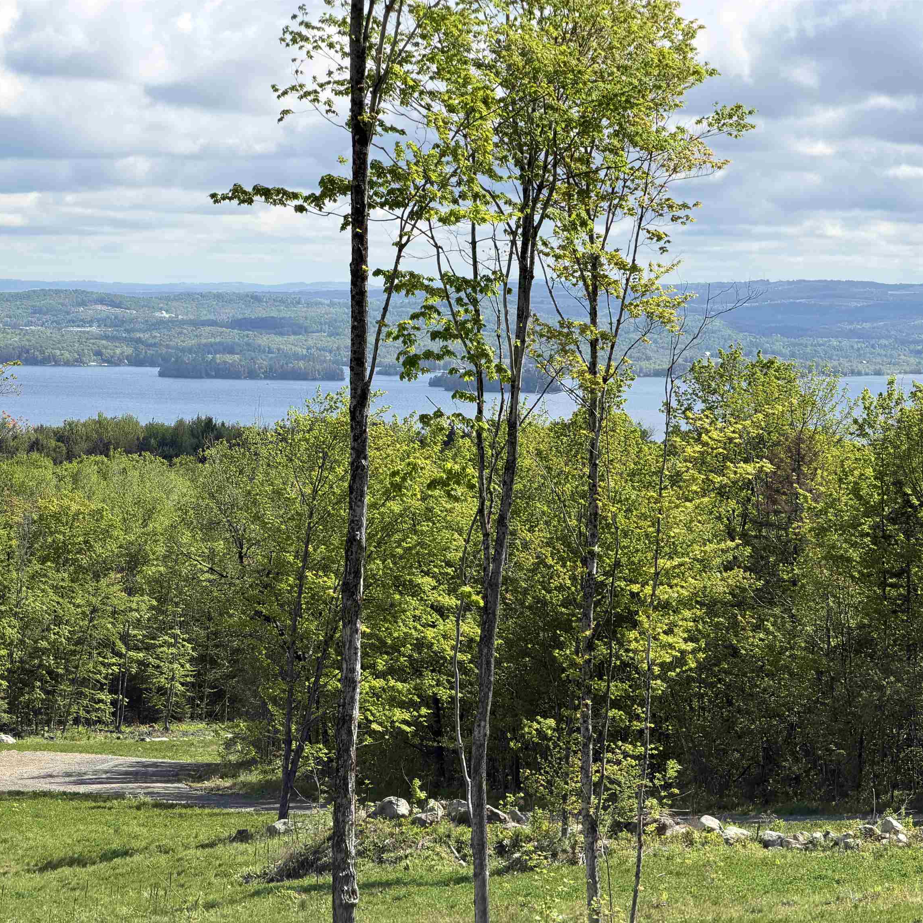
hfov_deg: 14.8
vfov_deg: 14.8
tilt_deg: -1.9
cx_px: 550
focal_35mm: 118
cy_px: 461
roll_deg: -1.0
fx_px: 3560
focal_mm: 16.89
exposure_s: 1/638
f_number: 2.8
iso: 32
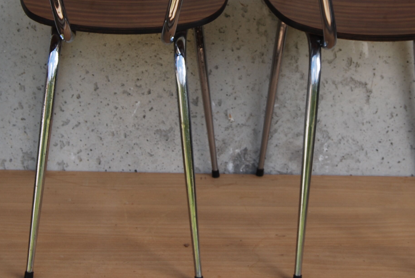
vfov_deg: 13.8
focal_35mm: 98
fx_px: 1132
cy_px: 21
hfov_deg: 20.8
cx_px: 243
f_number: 6.3
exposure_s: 1/160
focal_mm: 31
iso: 100
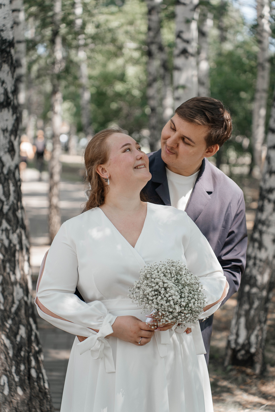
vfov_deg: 27.0
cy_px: 206
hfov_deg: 18.2
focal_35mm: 75
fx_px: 859
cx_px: 138
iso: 50
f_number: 2.8
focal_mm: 75
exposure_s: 1/160
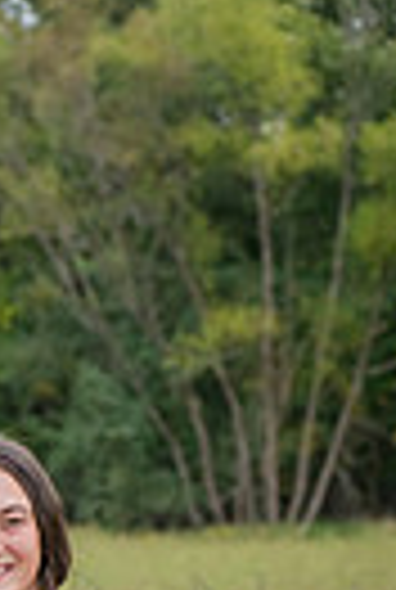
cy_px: 770
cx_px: -198
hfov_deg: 5.0
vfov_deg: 7.4
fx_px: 4497
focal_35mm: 274
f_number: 5.6
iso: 400
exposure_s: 1/400
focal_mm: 80
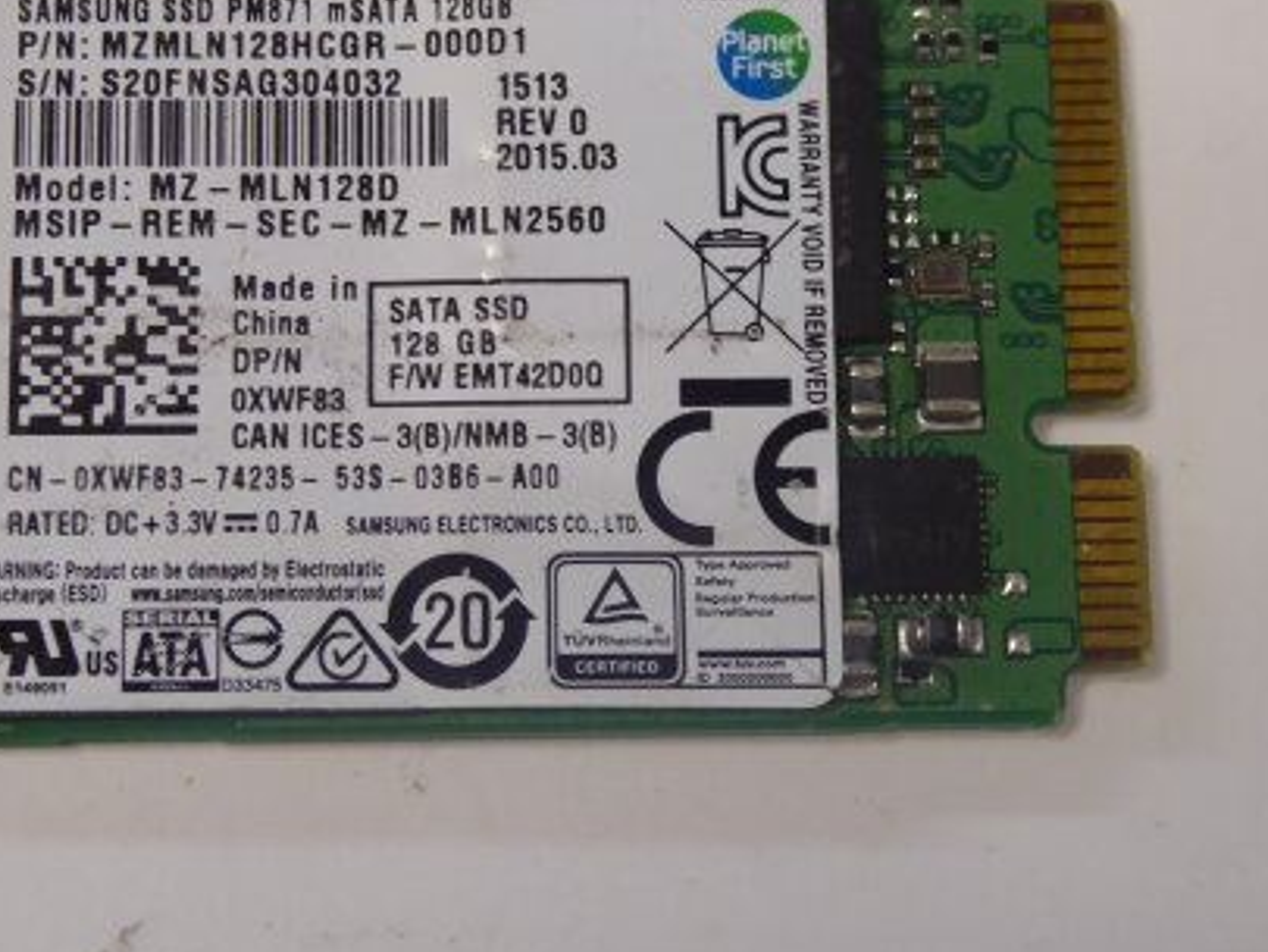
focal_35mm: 111
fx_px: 4067
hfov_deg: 17.7
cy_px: 470
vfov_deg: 13.3
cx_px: 466
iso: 400
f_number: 4.5
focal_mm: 12.5
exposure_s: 1/50
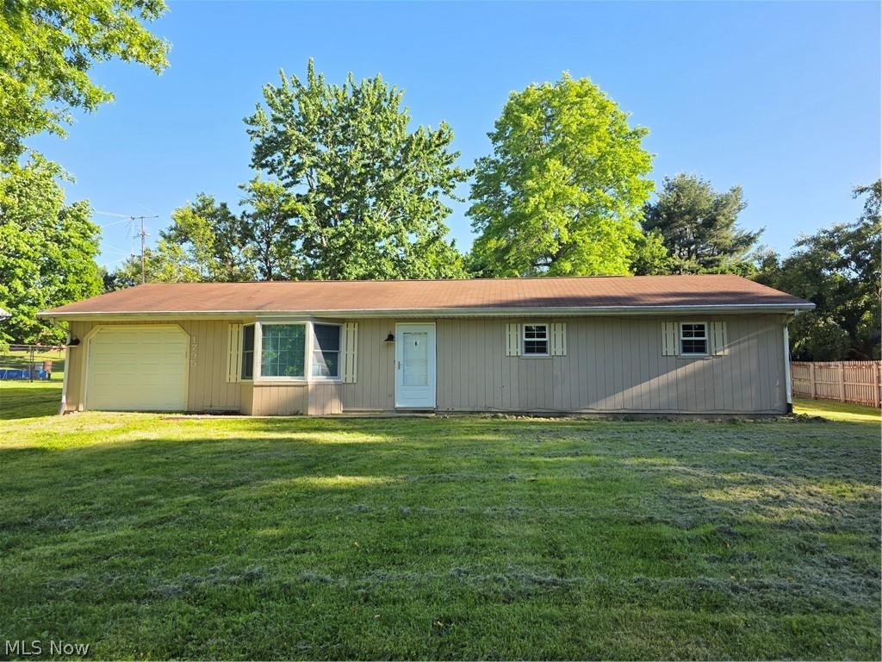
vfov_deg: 58.9
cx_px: 441
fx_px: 586
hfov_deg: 73.9
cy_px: 331
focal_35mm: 23
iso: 80
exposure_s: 1/1493
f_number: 1.7
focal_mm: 6.3
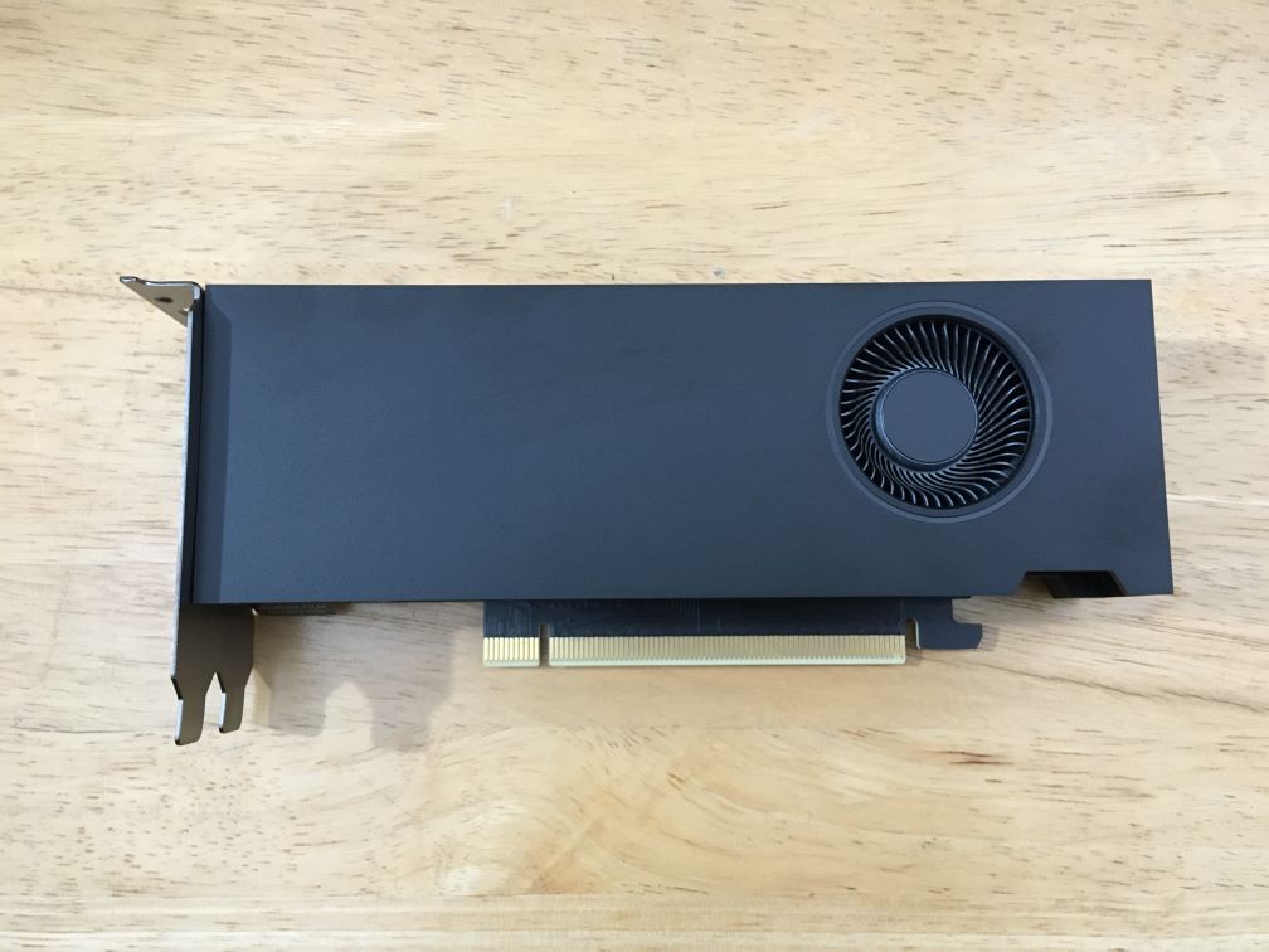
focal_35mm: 29
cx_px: 634
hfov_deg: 61.7
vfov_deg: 48.2
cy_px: 476
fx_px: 1063
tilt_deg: -83.6
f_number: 2.2
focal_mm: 4.15
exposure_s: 1/20
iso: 200
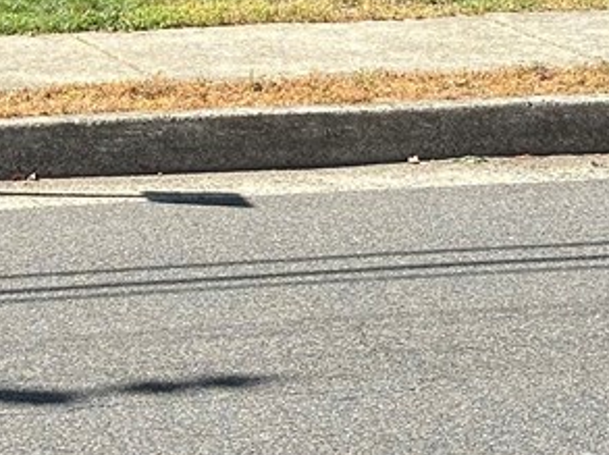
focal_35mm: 168
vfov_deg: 8.6
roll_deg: -1.1
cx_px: 21
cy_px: -278
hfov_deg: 11.7
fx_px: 2952
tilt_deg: -2.3
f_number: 1.78
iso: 64
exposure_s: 1/1453
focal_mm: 6.86
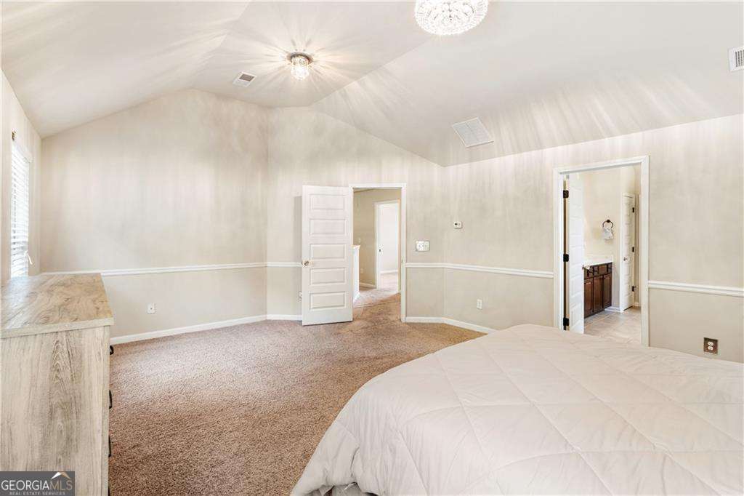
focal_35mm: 16
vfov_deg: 72.0
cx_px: 372
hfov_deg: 95.0
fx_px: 341
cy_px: 248
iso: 400
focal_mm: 11
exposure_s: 1/13
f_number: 8
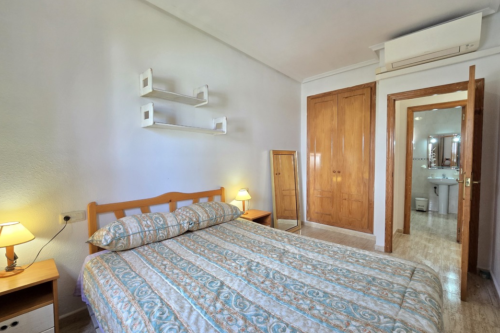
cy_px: 171
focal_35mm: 14
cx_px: 254
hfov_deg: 104.3
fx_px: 194
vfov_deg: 81.2
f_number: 2.2
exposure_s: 1/60
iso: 160
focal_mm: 2.2
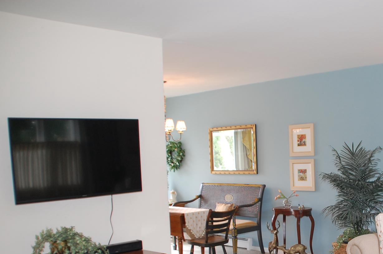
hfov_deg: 42.0
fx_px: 478
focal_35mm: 45
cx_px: 299
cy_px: 209
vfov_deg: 29.0
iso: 400
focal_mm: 18
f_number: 4
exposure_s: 1/60
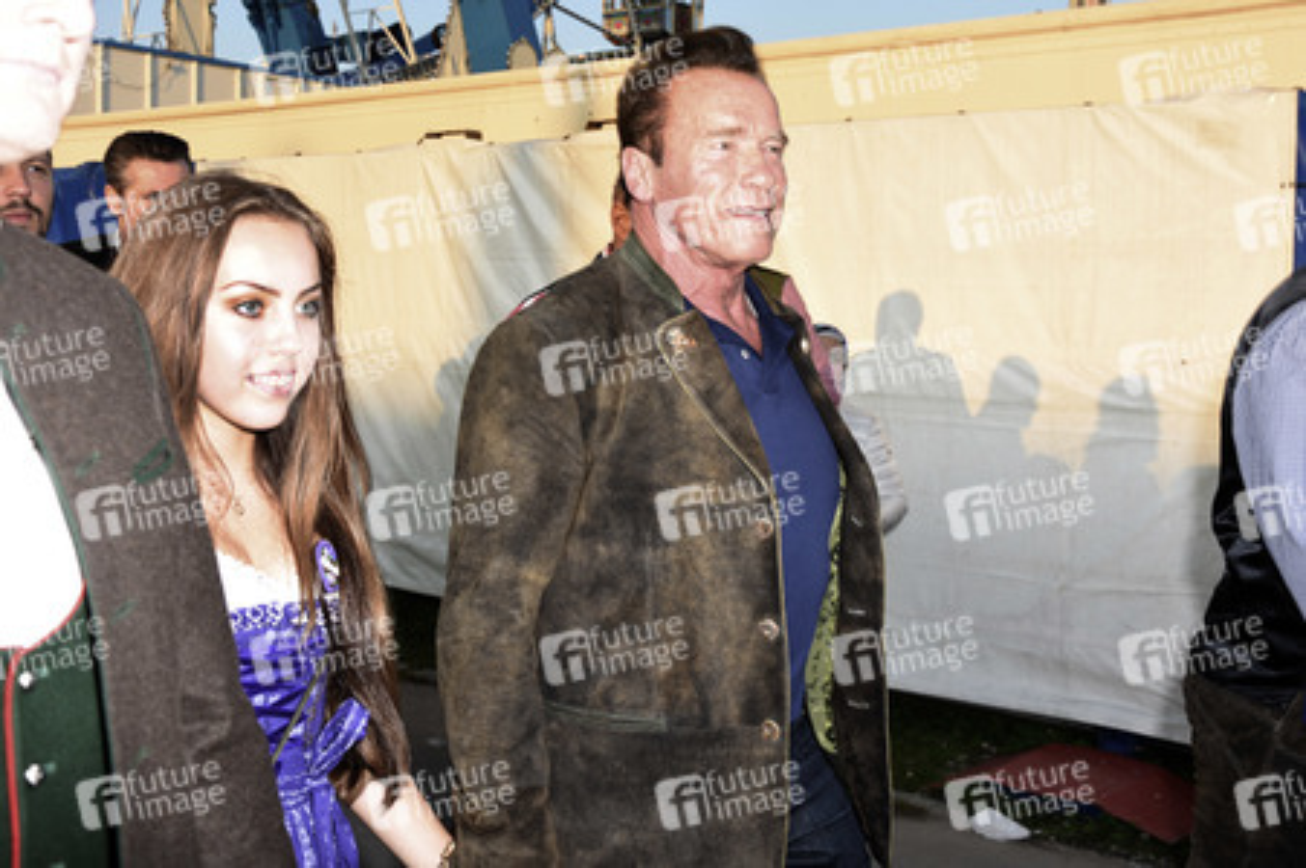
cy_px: 434
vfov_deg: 34.2
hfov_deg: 49.6
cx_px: 653
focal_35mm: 39
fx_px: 1414
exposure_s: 1/160
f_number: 6.3
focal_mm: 26
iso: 100
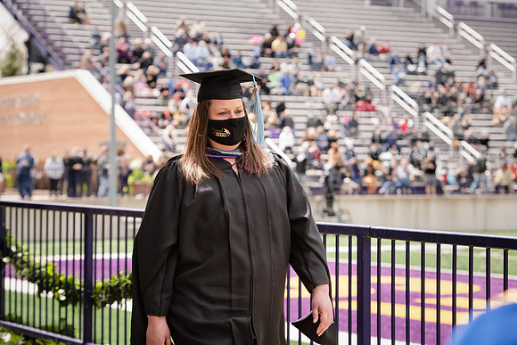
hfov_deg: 18.6
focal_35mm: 110
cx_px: 258
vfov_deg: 12.5
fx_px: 1580
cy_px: 172
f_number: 5.6
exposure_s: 1/500
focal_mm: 110
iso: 400
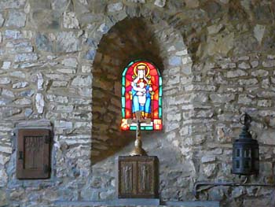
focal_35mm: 137
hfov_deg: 14.4
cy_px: 104
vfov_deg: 10.8
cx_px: 138
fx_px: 1089
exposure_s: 1/20
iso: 1600
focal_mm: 20.4
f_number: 4
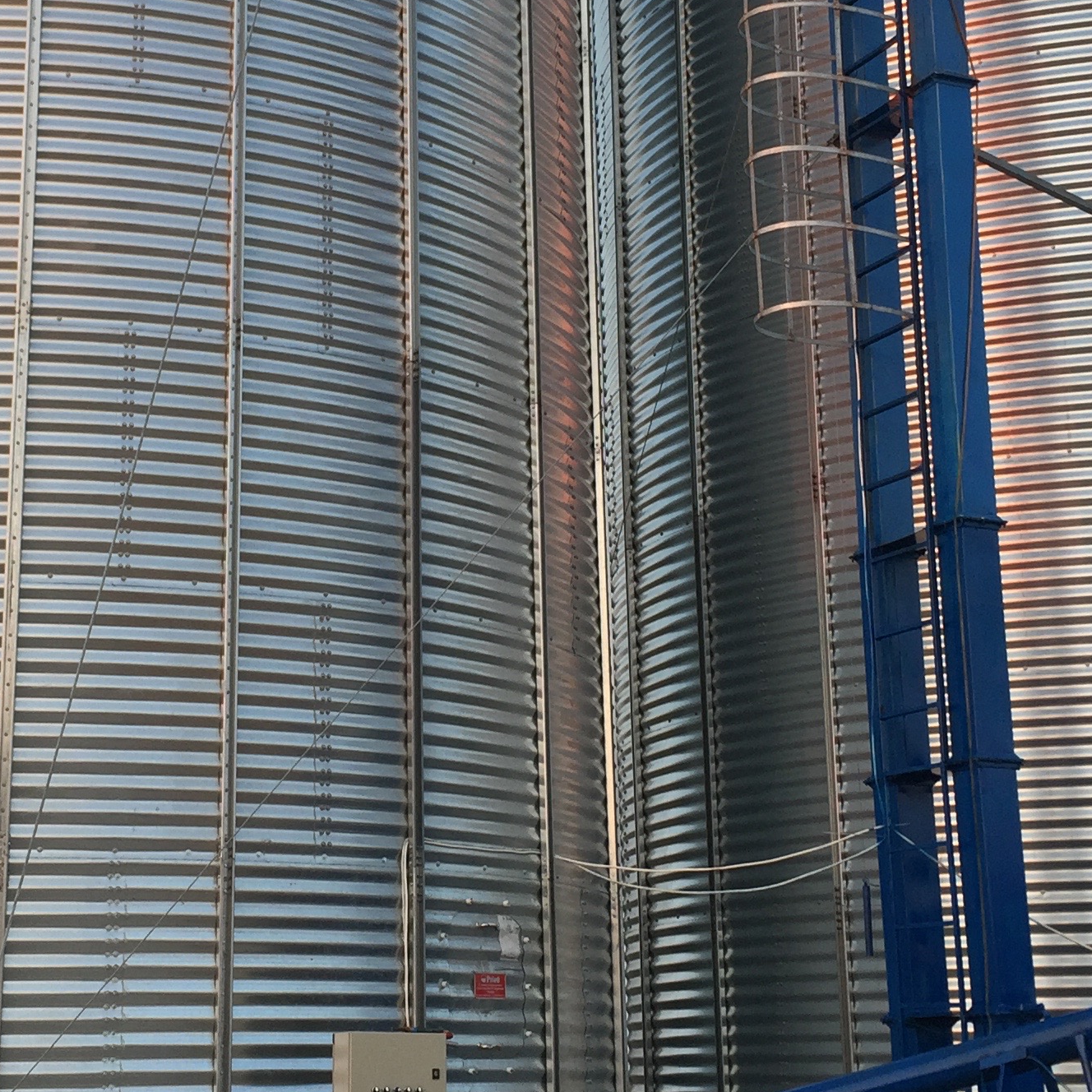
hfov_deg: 27.2
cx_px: 386
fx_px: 2248
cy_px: 478
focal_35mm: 63
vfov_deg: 27.3
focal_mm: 4.15
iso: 32
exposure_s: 1/120
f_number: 2.2
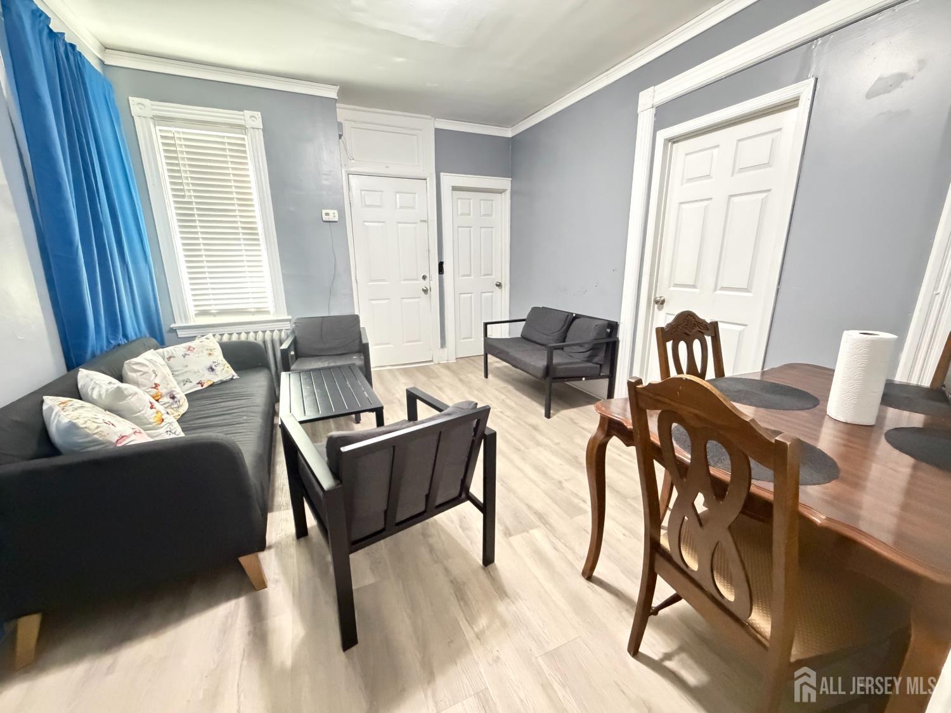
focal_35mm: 14
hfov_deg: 102.1
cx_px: 476
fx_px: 385
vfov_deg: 85.7
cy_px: 356
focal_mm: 2.22
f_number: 2.2
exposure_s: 1/30
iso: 1600
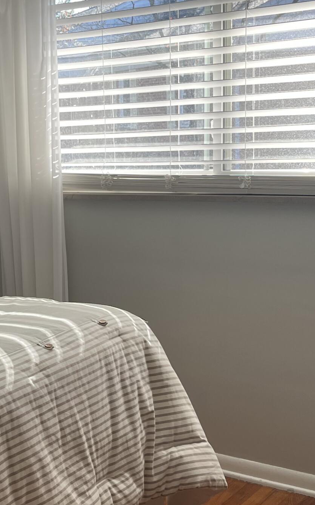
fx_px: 852
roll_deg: +3.7
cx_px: 16
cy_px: 298
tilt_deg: -12.8
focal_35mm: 62
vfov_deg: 32.9
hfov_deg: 20.4
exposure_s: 1/135
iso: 32
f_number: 1.6
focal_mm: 5.1
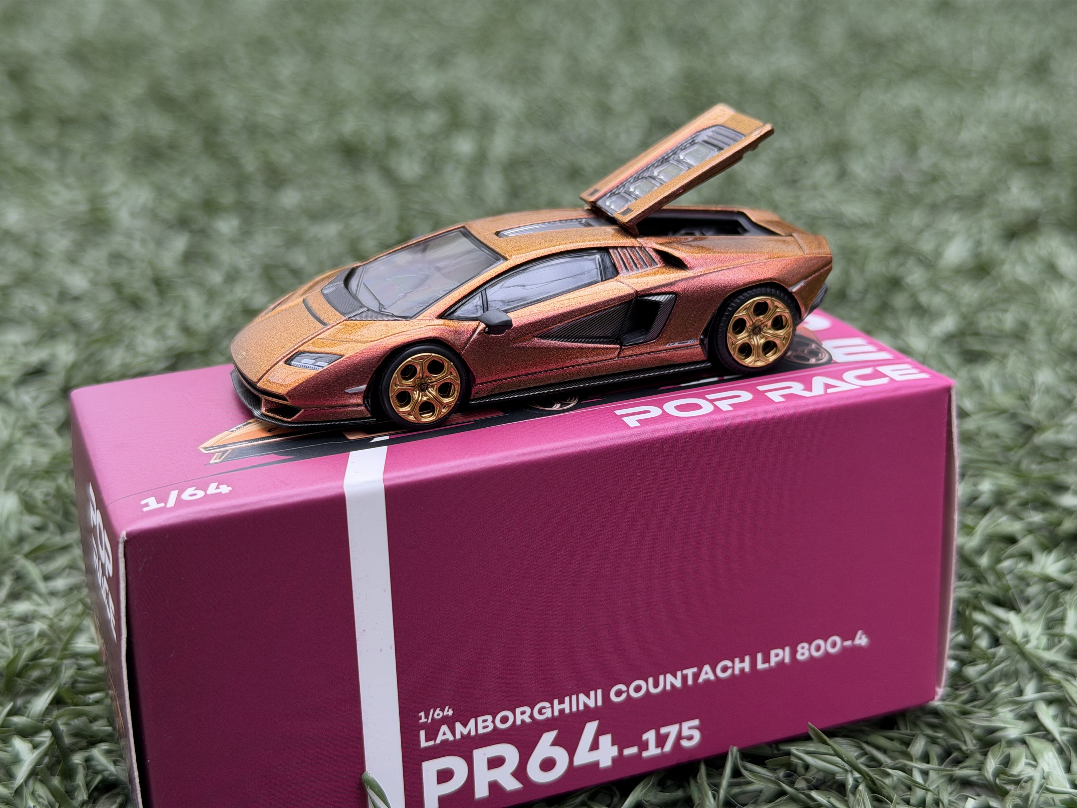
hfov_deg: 39.7
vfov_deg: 30.3
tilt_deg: -21.4
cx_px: 538
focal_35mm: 48
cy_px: 404
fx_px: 1493
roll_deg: +2.5
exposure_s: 1/297
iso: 64
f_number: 1.78
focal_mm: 6.76
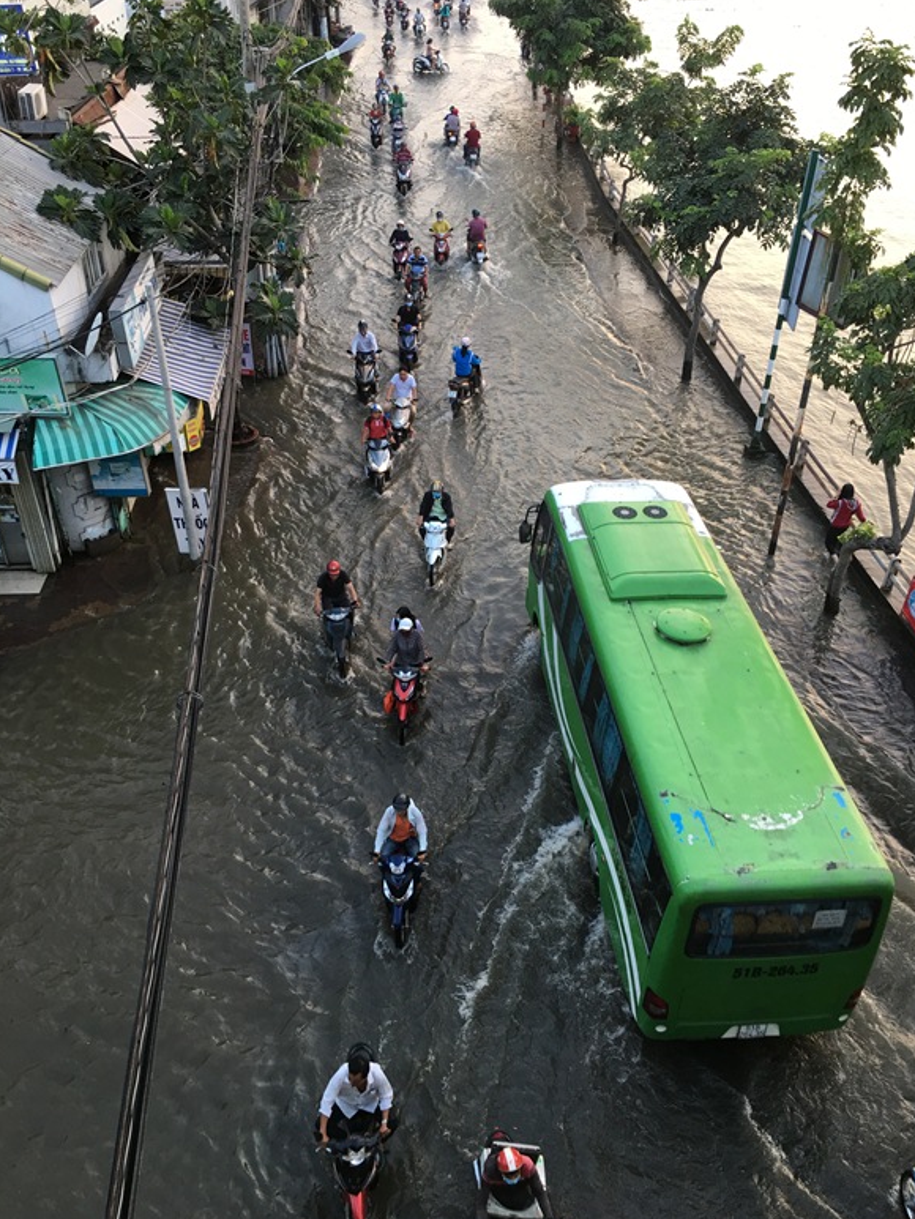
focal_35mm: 30
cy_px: 606
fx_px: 1057
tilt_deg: -36.3
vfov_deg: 60.0
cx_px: 469
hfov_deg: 46.8
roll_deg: -1.9
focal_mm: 4.15
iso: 25
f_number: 2.2
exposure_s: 1/33
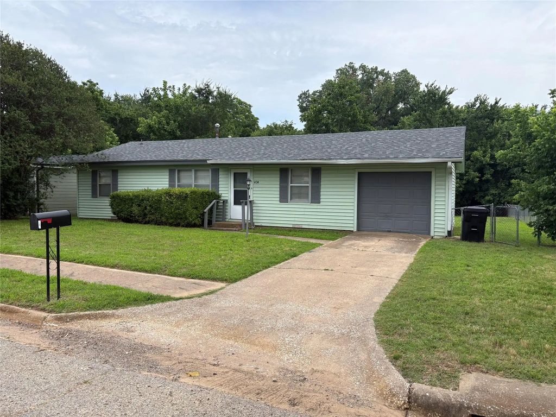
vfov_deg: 53.1
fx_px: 418
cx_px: 278
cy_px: 208
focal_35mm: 26
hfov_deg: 67.3
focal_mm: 5.96
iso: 50
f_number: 1.6
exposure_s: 1/1799
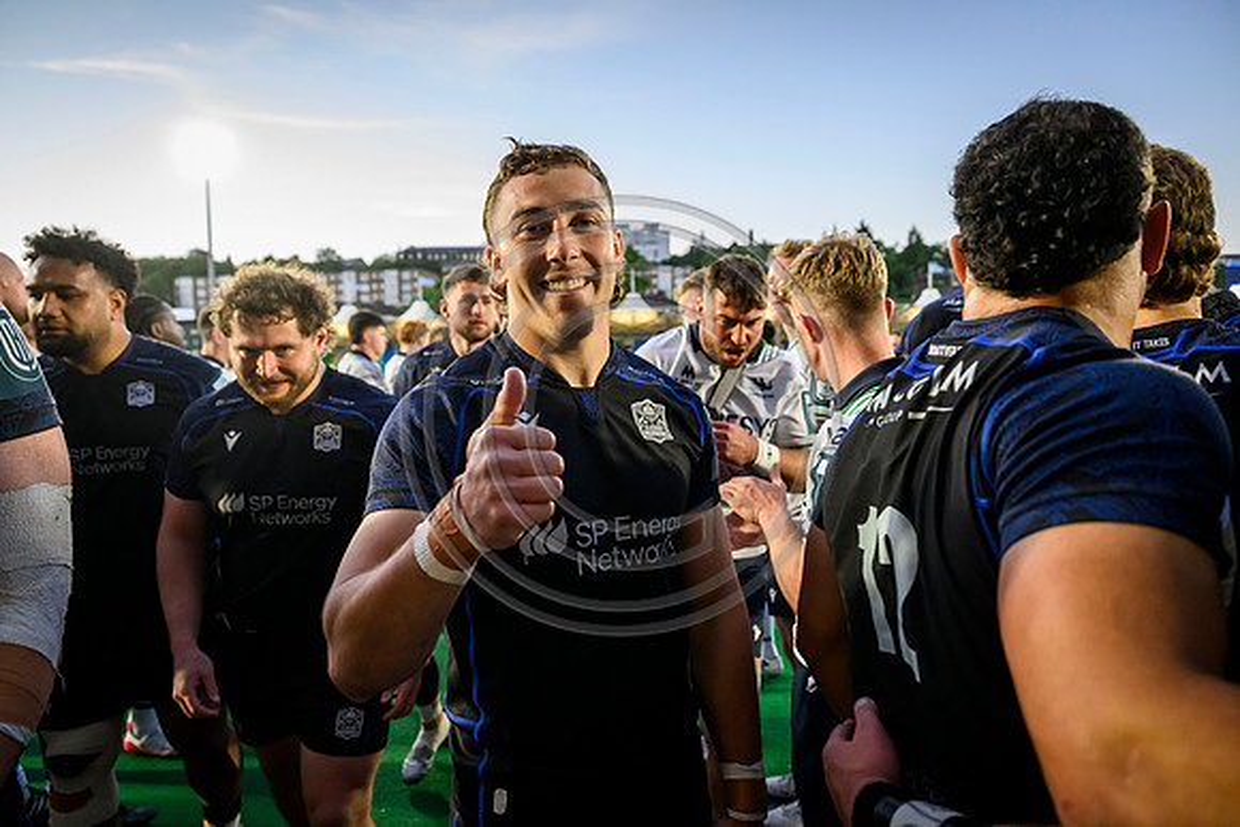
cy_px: 414
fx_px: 827
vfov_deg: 53.2
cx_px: 620
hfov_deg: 73.7
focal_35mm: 24
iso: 4000
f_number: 3.5
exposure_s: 1/1000
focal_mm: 24
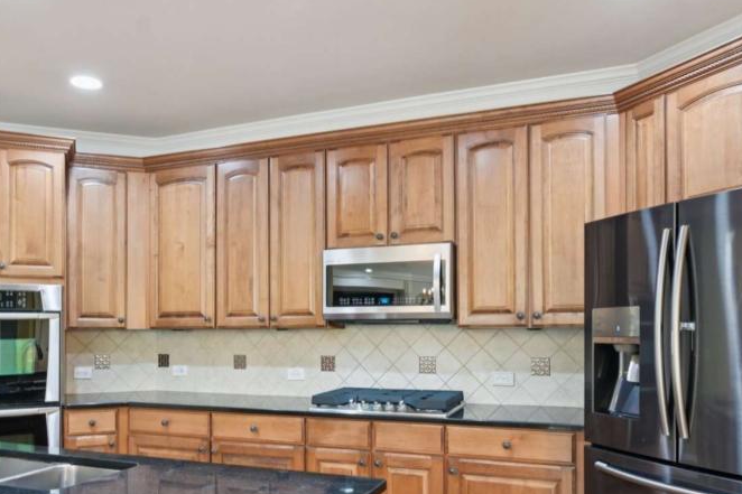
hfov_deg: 63.4
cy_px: 328
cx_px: 324
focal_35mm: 29
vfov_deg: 44.3
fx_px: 598
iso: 400
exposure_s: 1/3.33
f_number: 8
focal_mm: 16
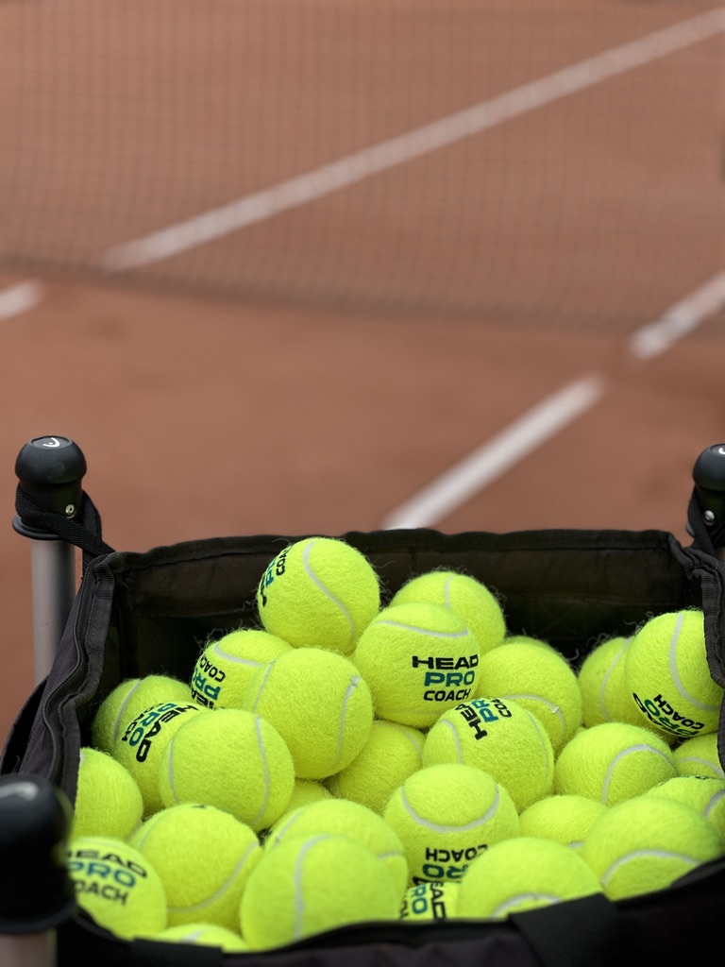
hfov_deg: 19.1
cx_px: 362
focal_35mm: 77
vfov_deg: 25.3
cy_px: 484
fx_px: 2150
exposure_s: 1/518
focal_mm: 9
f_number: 2.8
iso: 32
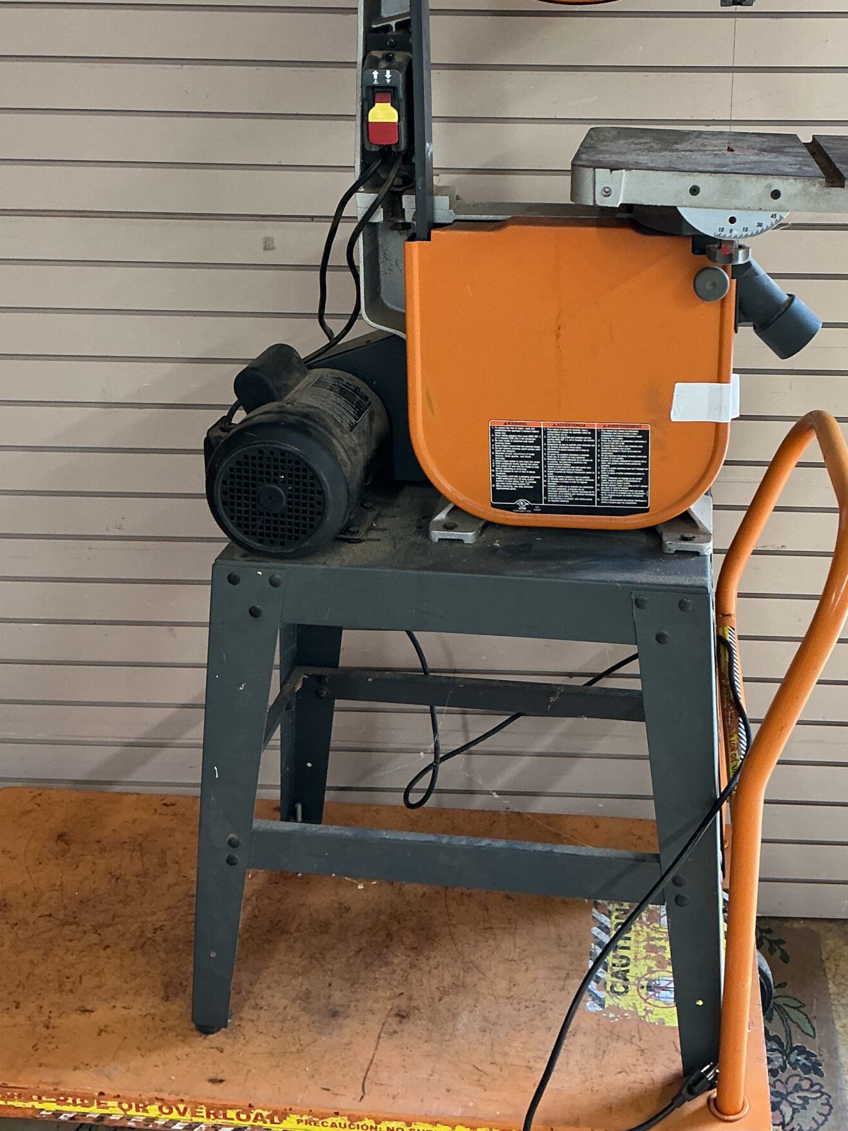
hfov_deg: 34.1
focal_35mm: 42
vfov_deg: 44.0
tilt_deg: -16.4
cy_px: 360
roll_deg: +0.0
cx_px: 549
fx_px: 1372
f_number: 1.8
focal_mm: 3
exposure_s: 1/60
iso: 80
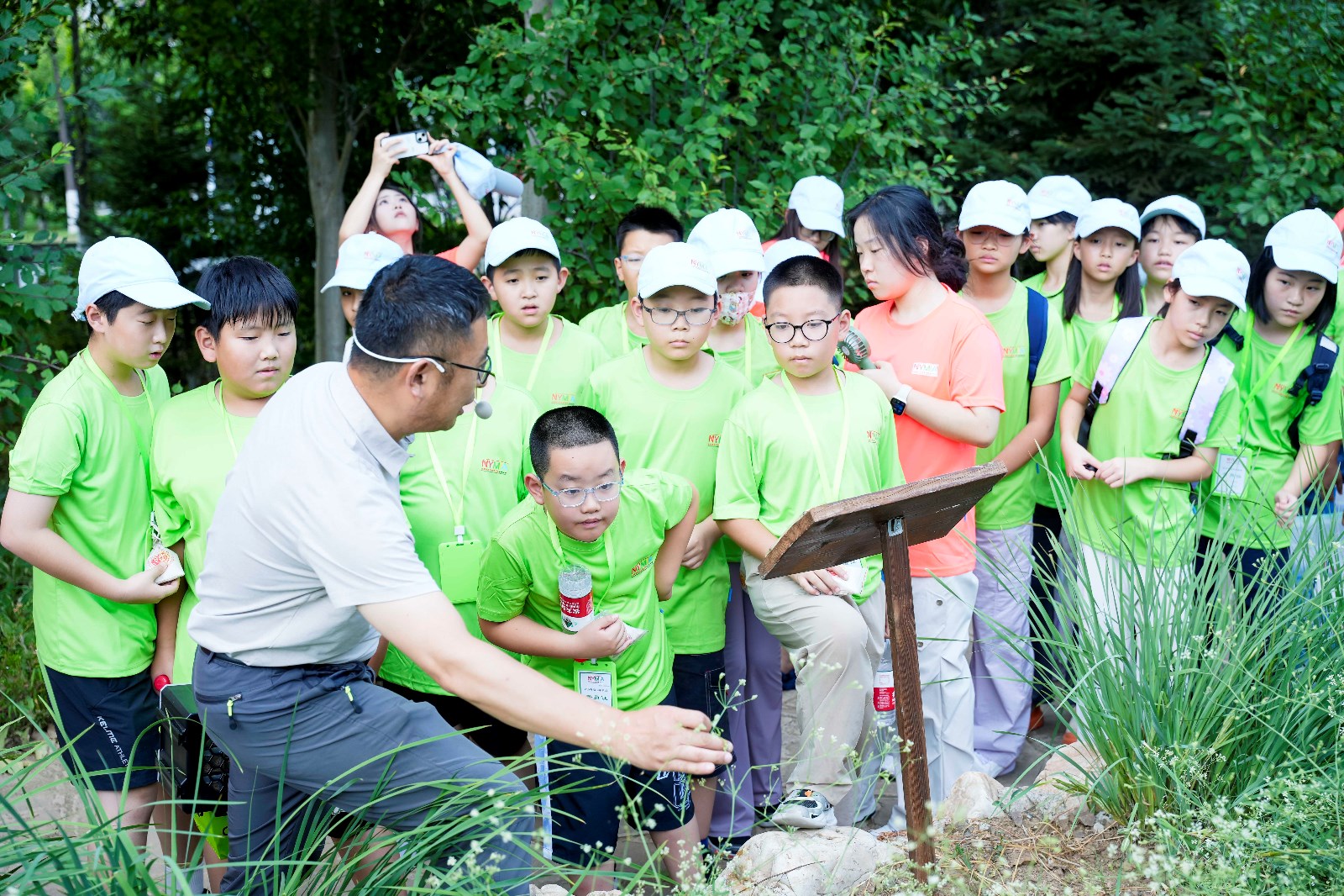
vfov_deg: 28.3
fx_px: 1777
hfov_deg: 41.4
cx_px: 672
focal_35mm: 48
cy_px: 448
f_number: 4
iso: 160
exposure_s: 1/250
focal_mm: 47.6
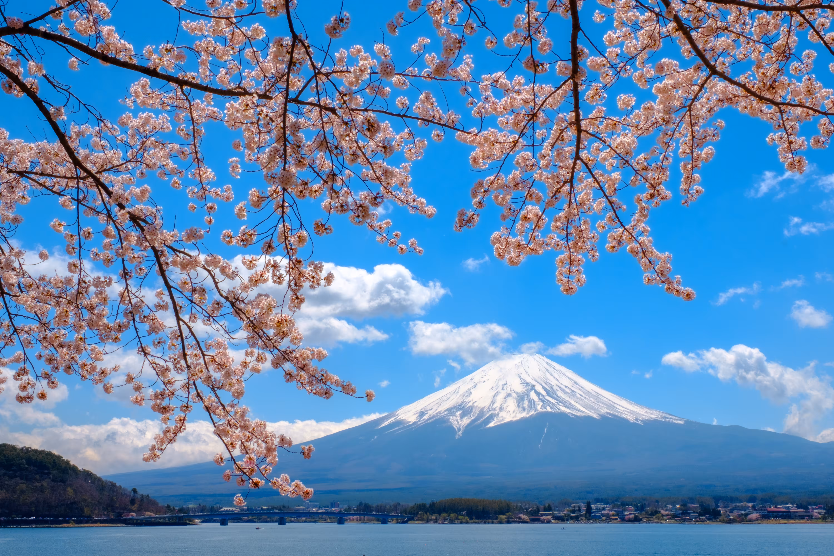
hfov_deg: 47.4
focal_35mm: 41
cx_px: 417
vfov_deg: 32.6
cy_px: 278
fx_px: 950
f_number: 22
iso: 400
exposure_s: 1/250
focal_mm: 27.4
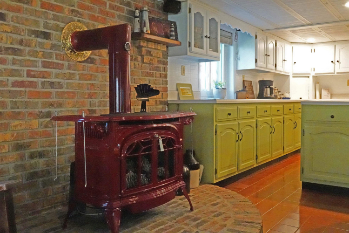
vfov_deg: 38.9
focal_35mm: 34
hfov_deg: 55.8
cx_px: 174
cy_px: 116
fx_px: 330
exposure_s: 1/250
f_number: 4
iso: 6400
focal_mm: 12.33
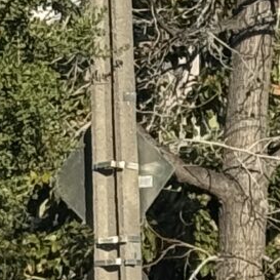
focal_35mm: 398
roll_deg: +0.5
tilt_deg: -2.3
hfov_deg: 4.4
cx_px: -178
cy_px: 703
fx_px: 3642
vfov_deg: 4.3
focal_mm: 6.76
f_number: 1.78
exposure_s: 1/1458
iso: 64
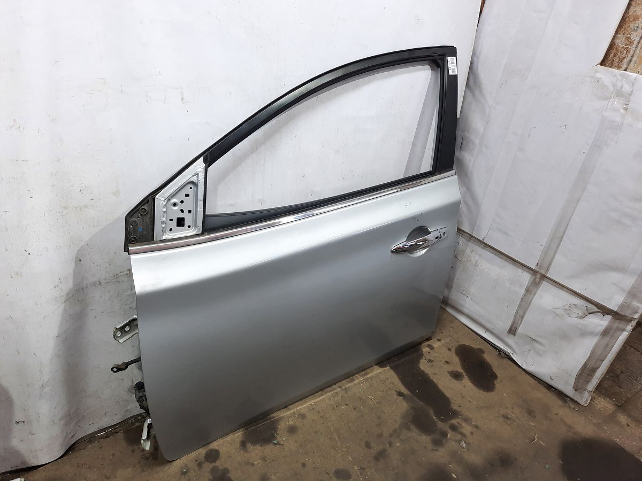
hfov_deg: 69.4
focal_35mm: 25
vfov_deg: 54.9
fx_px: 464
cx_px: 321
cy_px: 240
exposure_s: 1/50
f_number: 2
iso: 160
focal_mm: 4.6
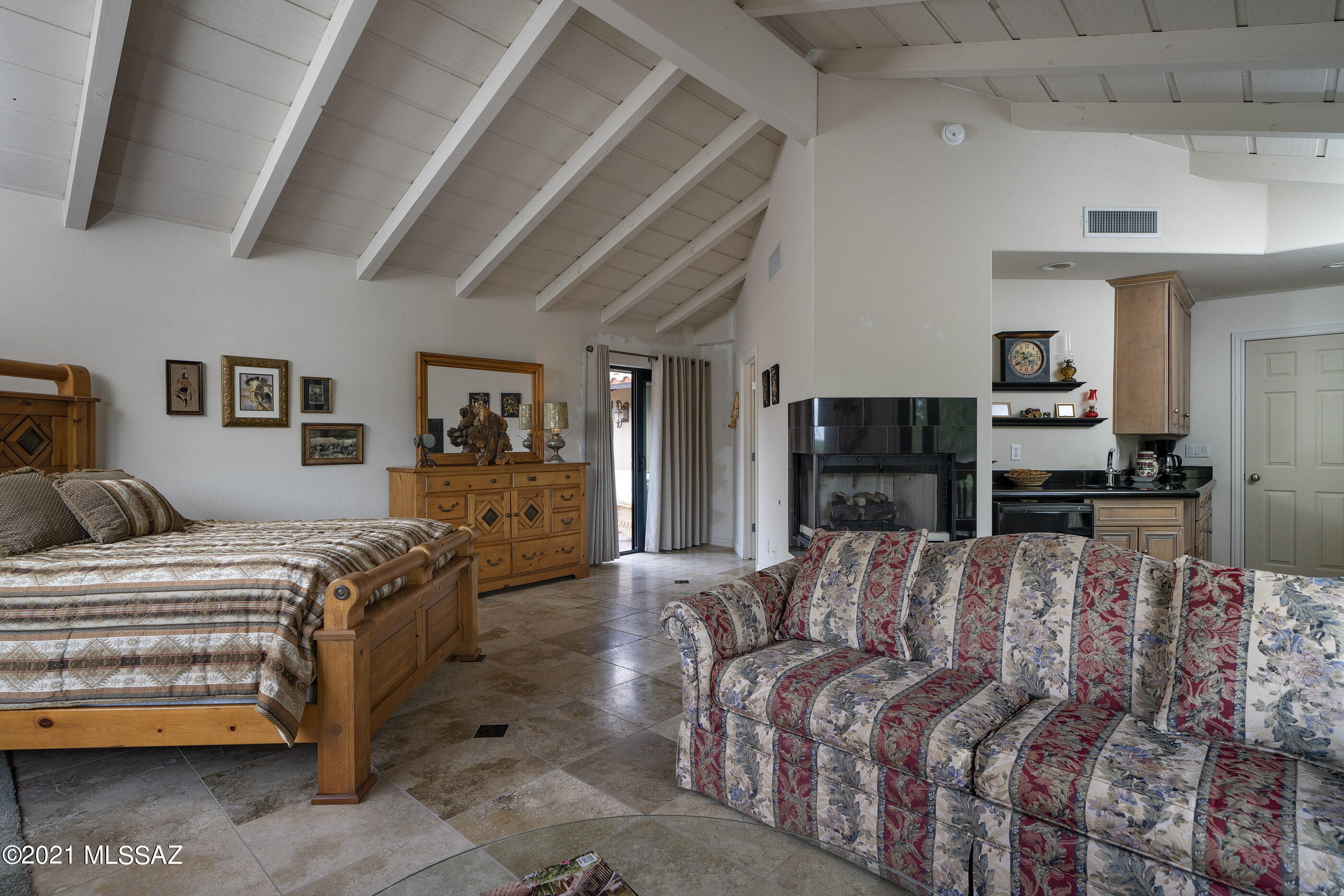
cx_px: 672
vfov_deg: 70.4
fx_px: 635
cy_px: 448
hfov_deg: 93.3
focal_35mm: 17
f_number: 7.1
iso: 200
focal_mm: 17
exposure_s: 1/20
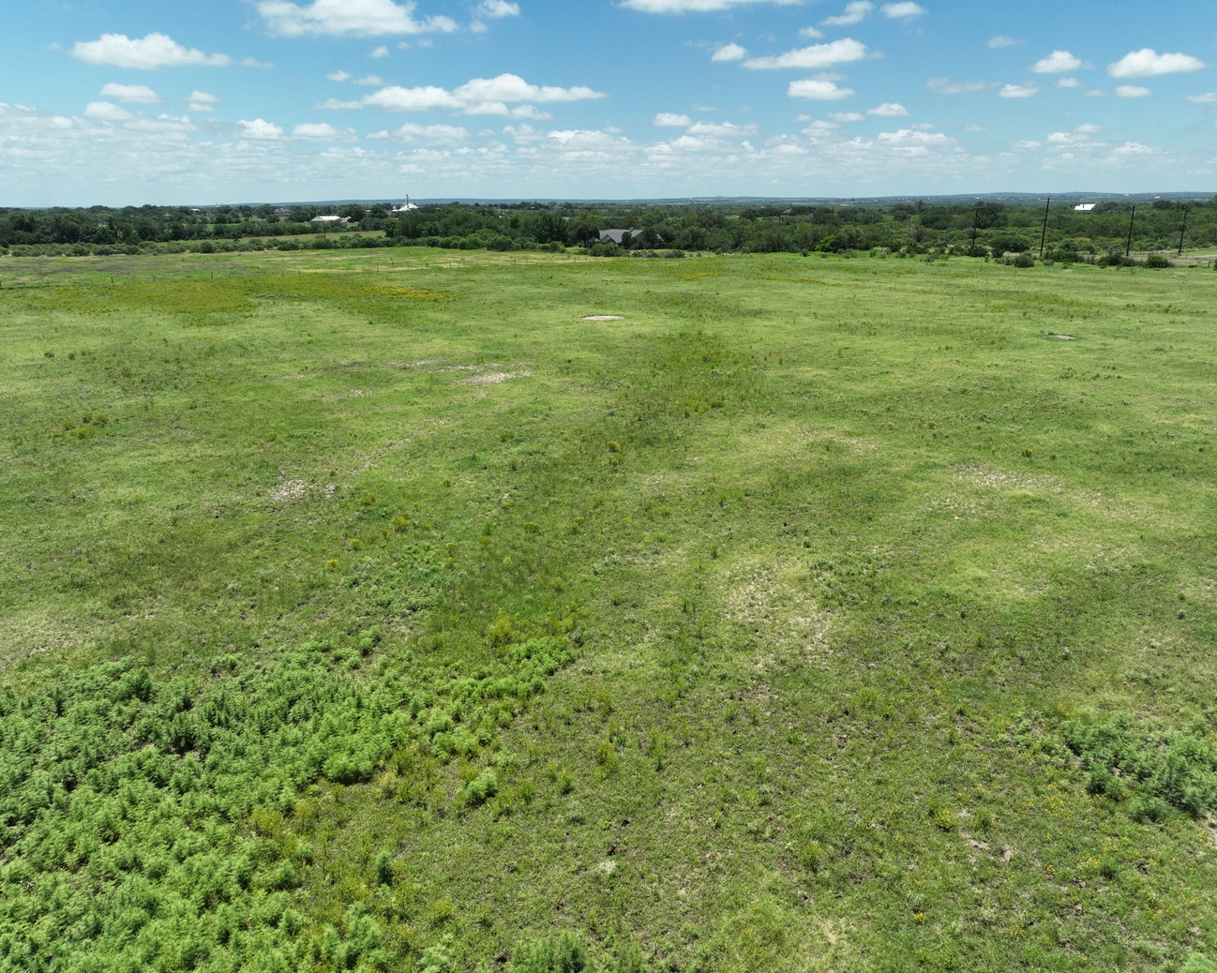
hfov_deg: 66.0
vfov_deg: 54.9
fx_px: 936
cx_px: 632
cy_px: 484
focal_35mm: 26
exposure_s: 1/120
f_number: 2.8
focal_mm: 12.29
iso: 100
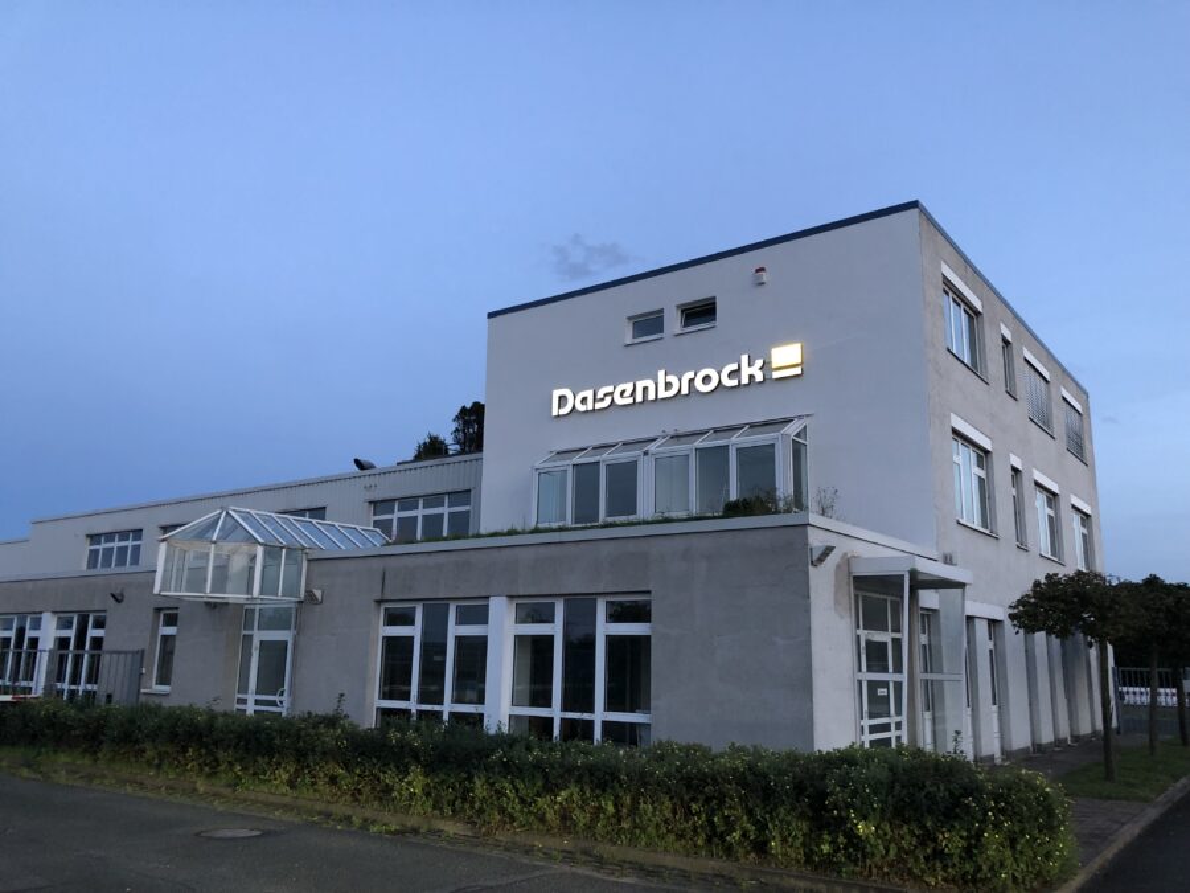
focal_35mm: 28
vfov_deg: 49.7
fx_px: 963
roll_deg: -1.1
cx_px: 595
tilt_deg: +10.2
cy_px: 446
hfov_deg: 63.4
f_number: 1.8
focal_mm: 4
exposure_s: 1/15
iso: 80
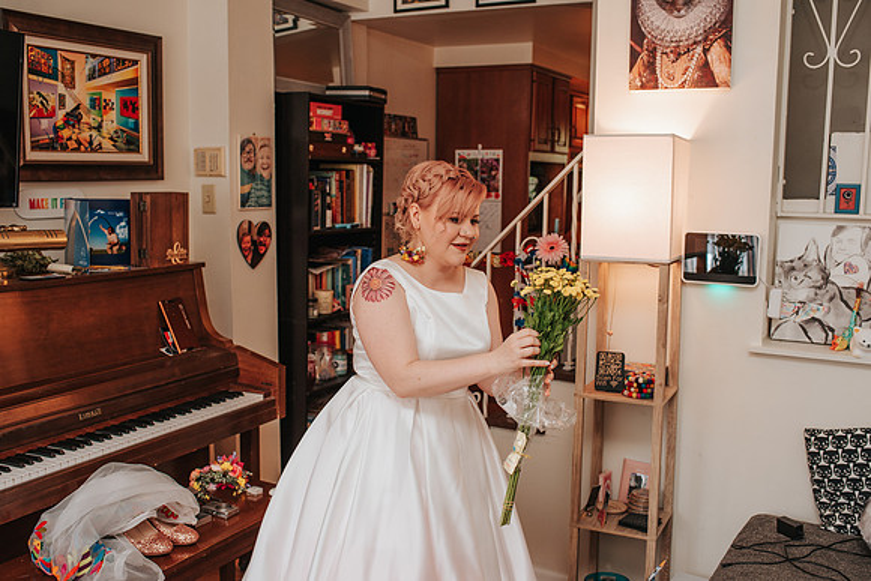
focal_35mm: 36
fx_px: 869
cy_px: 290
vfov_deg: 37.0
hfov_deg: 53.2
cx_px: 436
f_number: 4
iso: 800
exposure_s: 1/160
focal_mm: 35
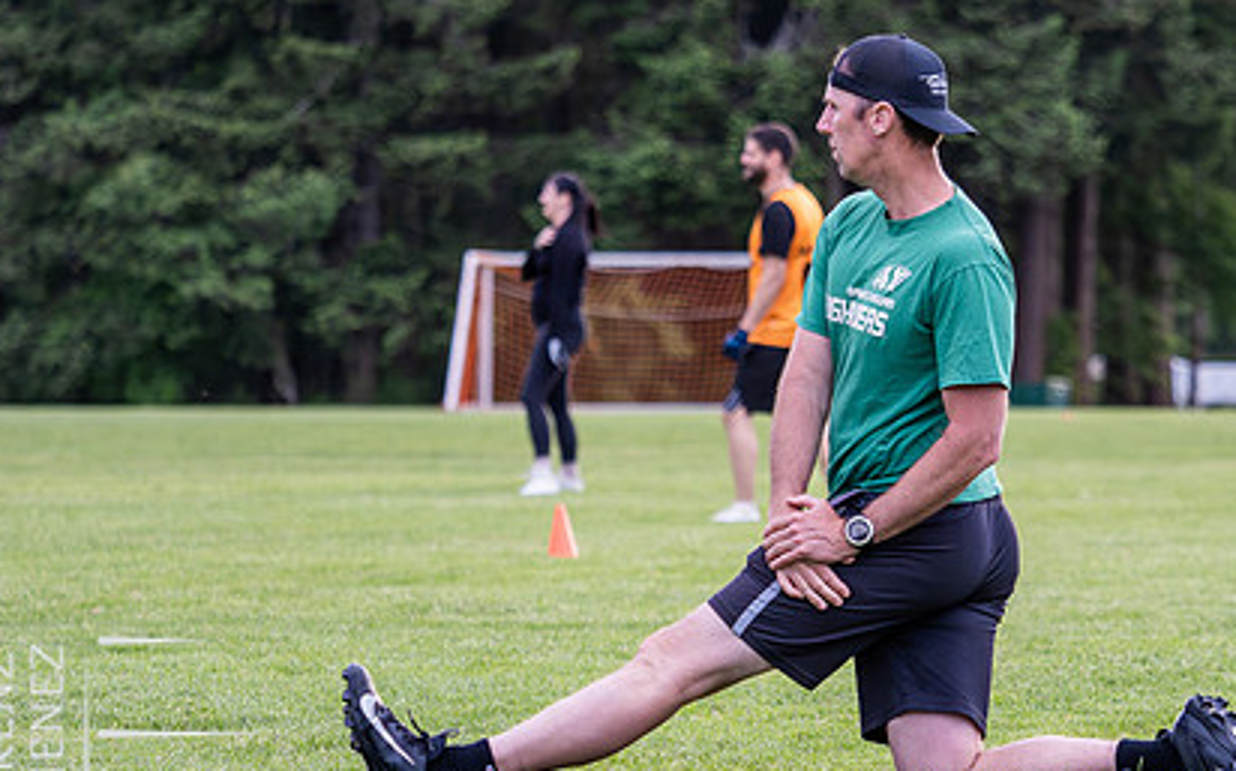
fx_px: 9056
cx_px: 801
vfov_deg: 4.9
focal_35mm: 269
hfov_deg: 7.8
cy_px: 310
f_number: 2.8
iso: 1600
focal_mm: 90
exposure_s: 1/1600
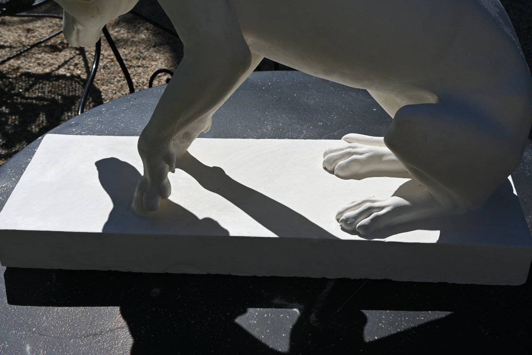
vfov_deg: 28.5
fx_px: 698
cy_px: 178
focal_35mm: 47
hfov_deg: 41.7
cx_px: 266
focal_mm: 31.5
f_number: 9
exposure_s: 1/640
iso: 100
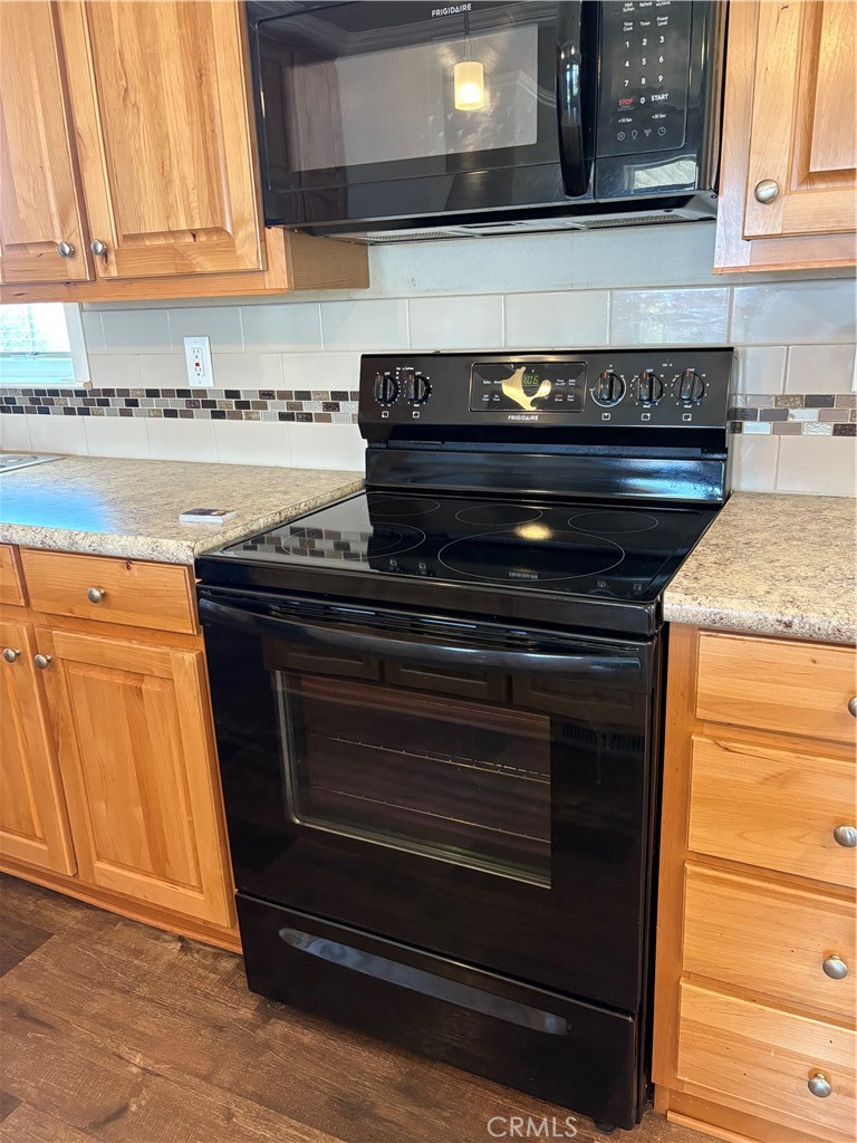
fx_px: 858
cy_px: 572
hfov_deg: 53.1
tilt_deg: -15.2
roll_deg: +2.5
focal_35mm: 26
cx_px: 428
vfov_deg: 67.3
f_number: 1.6
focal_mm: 5.96
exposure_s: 1/60
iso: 320
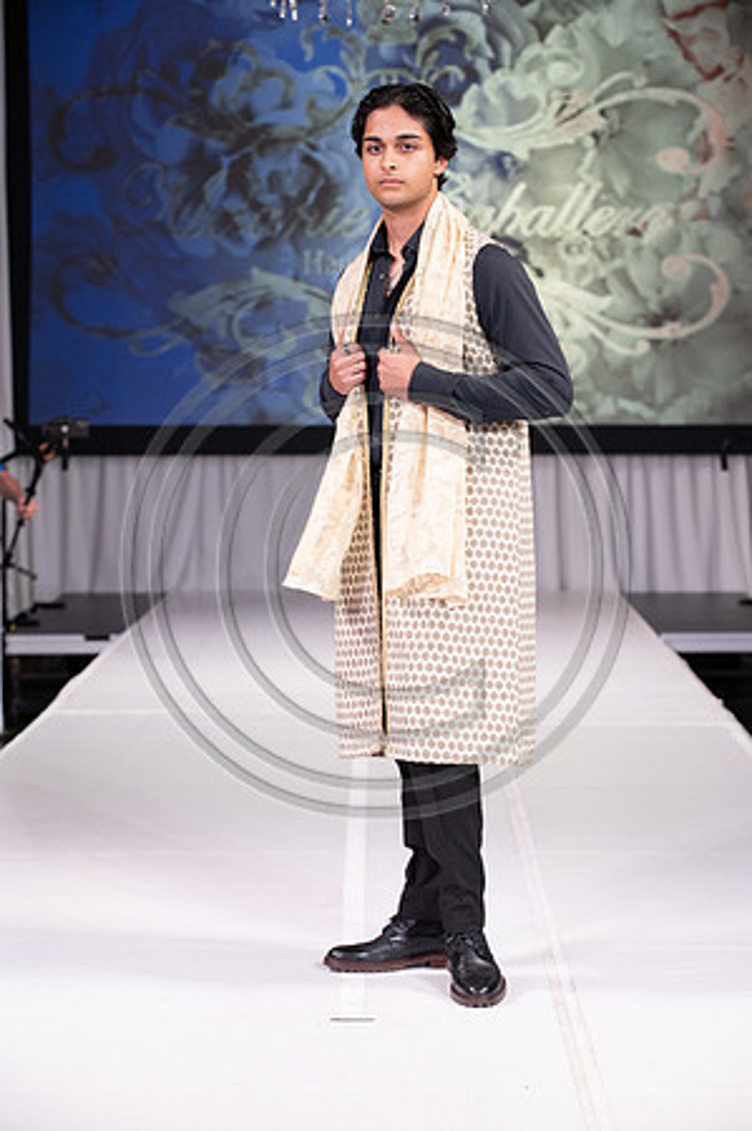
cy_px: 566
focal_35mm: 92
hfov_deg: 14.8
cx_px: 376
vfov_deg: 22.2
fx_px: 2889
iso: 2000
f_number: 5.6
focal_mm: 92
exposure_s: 1/400
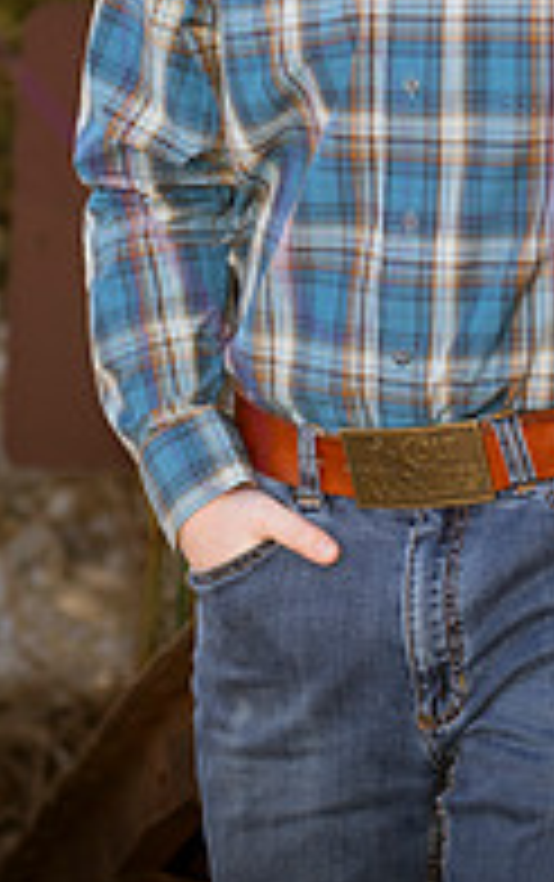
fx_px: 4504
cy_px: -94
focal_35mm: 187
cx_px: 455
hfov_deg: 7.0
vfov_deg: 11.0
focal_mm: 80
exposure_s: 1/1000
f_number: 5
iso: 800
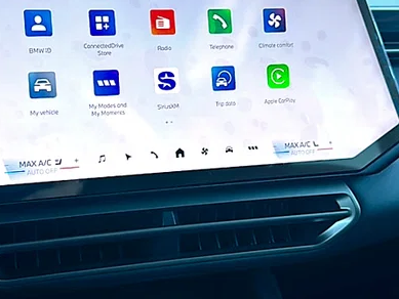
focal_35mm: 45
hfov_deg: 42.0
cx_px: 175
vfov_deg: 32.1
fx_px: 519
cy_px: 125
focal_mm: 6.86
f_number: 1.78
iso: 80
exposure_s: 1/328
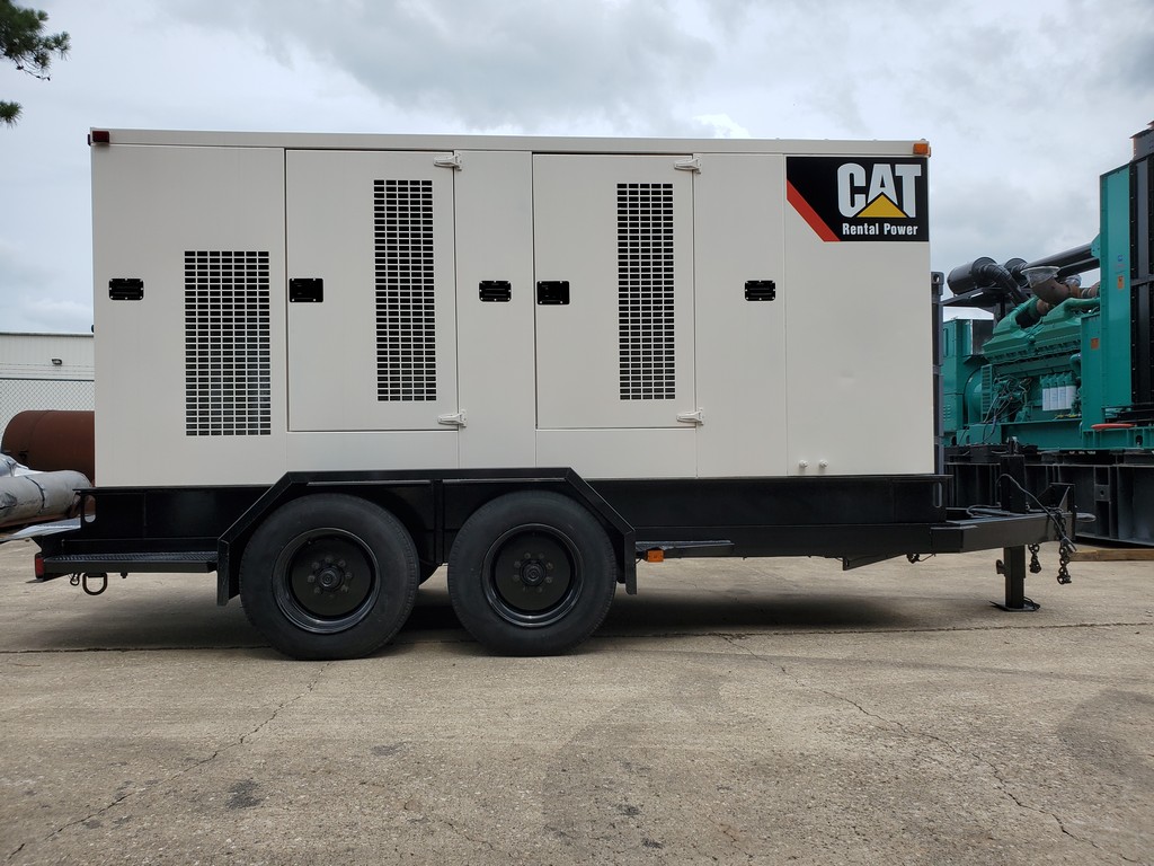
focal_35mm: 26
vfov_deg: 53.1
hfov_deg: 67.3
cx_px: 577
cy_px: 433
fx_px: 867
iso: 50
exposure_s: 1/1501
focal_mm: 4.3
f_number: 2.4
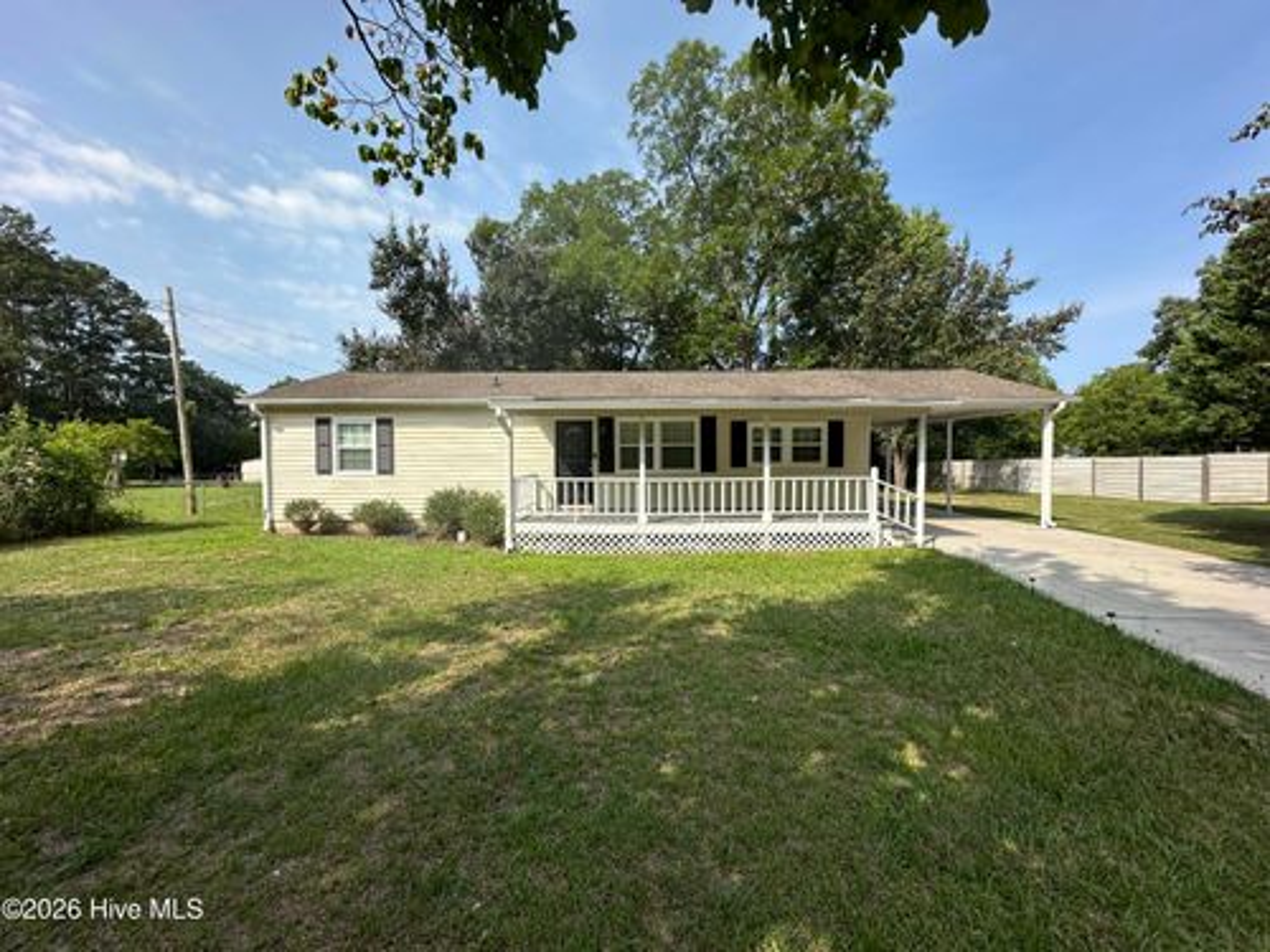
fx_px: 514
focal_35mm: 14
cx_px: 635
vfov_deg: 85.7
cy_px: 476
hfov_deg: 102.1
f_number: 2.2
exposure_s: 1/1575
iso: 50
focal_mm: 2.22
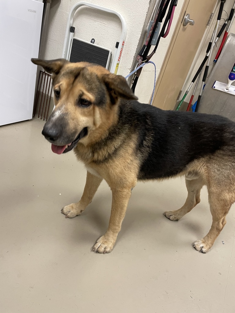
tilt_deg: -27.8
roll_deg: -17.9
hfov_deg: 53.1
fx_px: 235
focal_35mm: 26
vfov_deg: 67.3
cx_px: 118
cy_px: 156
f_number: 1.6
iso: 160
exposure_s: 1/60
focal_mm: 4.2
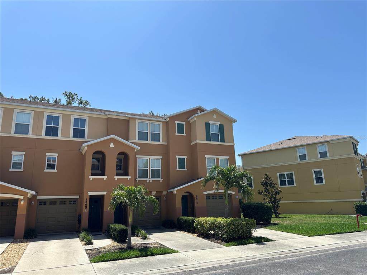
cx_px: 184
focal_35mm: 24
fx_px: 254
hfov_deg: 71.6
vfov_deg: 56.8
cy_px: 138
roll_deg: +1.4
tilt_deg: +14.5
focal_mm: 6.86
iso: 80
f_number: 1.78
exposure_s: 1/5000
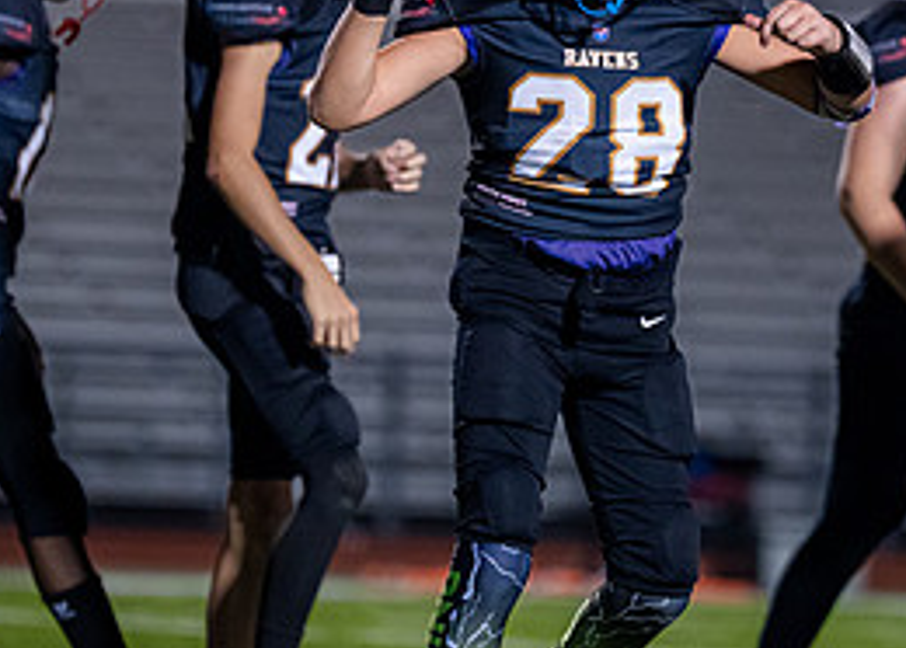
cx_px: 673
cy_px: 107
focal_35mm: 424
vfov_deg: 3.4
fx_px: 10916
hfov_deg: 4.8
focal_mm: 159
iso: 2500
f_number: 2.8
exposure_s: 1/1000
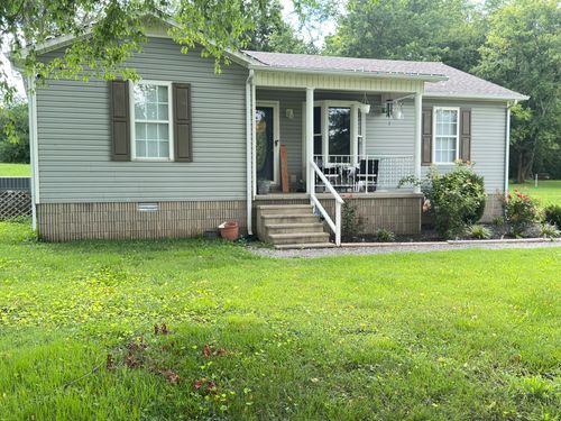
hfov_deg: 55.4
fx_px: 535
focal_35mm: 33
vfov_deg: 42.9
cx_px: 280
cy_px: 210
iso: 100
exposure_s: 1/362
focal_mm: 6.76
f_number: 1.78
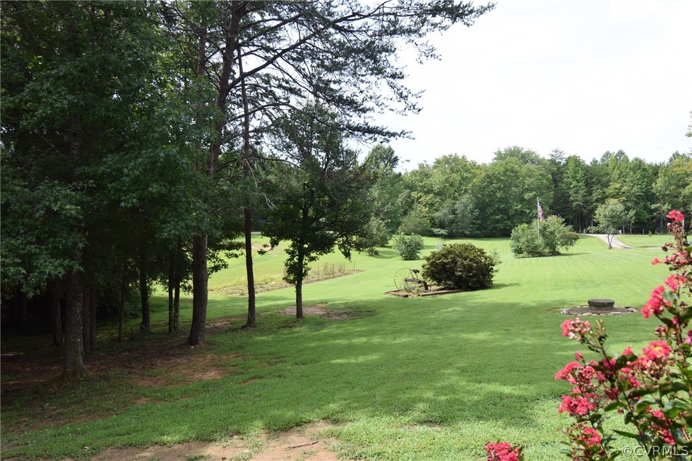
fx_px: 692
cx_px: 346
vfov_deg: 36.9
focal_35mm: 36
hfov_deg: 53.1
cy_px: 230
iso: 200
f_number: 9
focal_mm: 24
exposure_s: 1/320
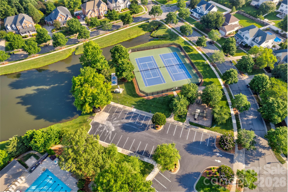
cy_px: 96
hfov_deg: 78.6
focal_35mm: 22
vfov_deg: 57.2
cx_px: 144
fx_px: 176
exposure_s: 1/350
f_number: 2.8
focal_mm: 8.4
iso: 100
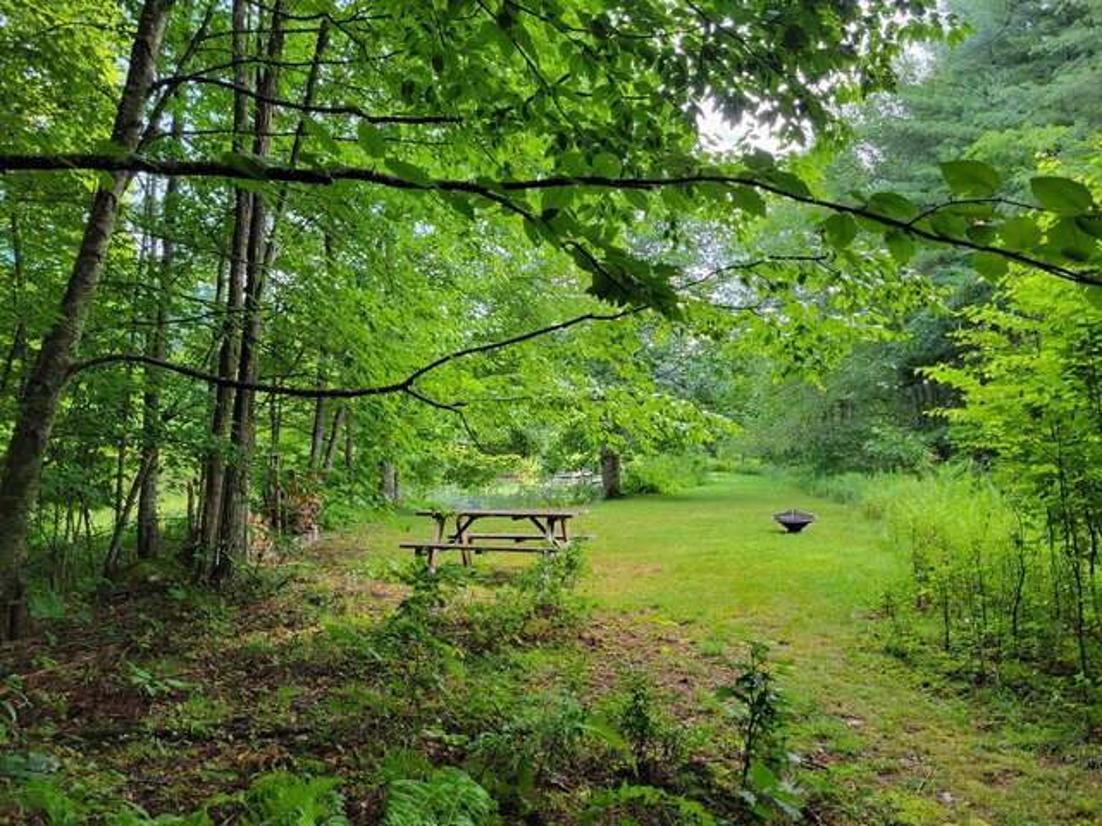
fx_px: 828
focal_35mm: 26
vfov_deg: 53.1
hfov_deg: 67.3
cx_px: 551
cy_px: 413
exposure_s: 1/120
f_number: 1.8
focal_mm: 5.4
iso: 64
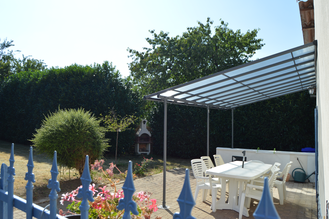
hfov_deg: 67.4
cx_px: 164
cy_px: 110
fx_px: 247
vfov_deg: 47.8
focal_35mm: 27
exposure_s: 1/250
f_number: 8
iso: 100
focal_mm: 18
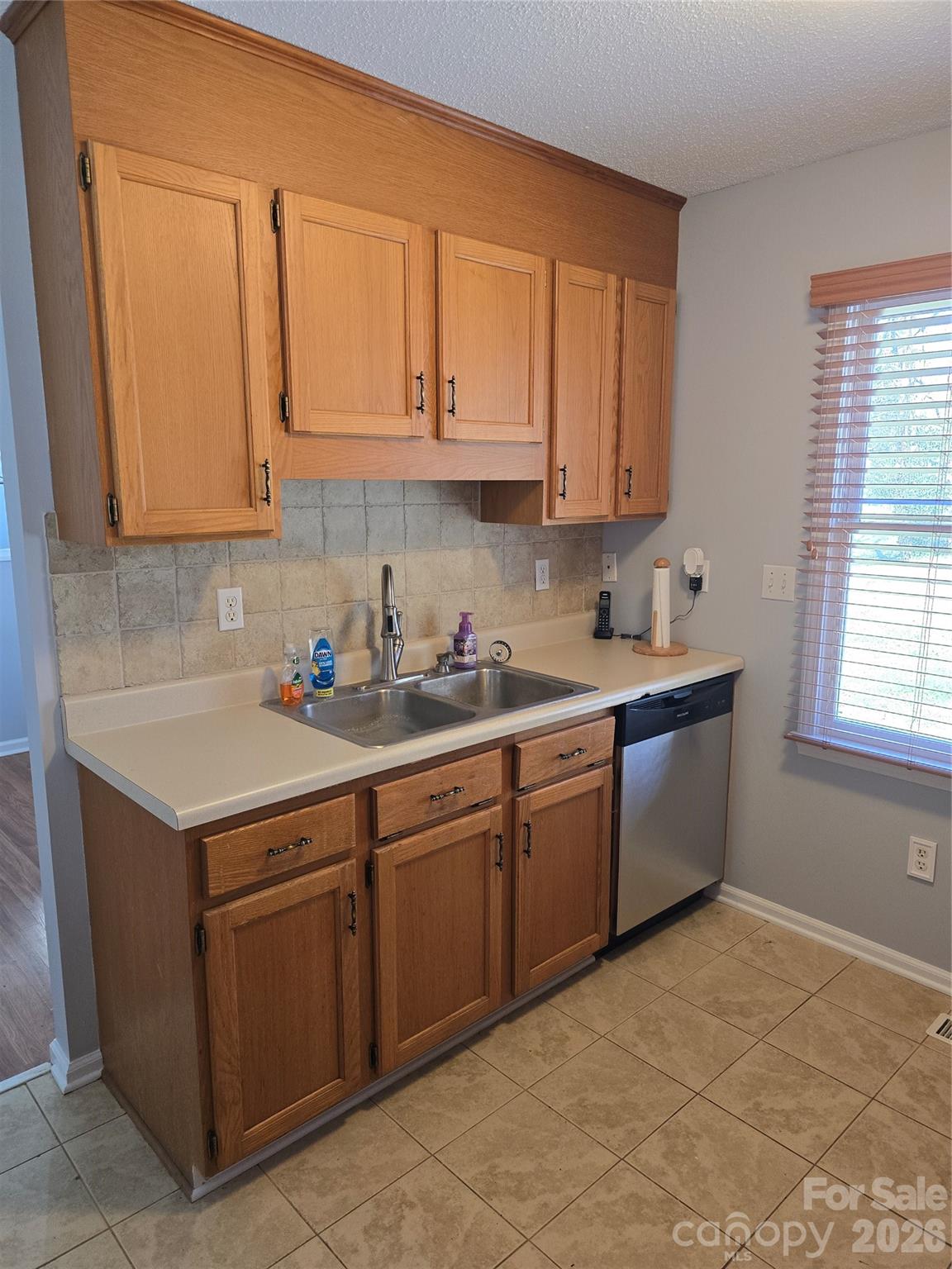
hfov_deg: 58.9
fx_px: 843
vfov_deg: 73.9
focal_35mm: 23
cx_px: 476
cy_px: 634
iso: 250
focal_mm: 6.3
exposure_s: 1/120
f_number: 1.7
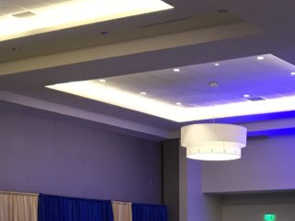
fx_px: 749
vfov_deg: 15.9
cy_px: 293
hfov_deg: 22.0
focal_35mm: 88
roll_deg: +1.5
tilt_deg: -2.1
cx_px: 233
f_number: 1.8
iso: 64
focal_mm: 3.99
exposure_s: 1/15
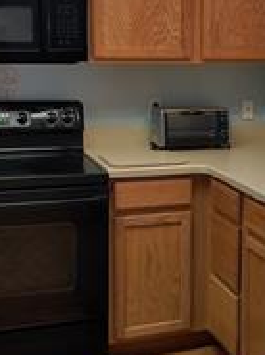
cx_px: 243
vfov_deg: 27.8
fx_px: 717
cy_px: 167
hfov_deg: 20.5
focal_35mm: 70
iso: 400
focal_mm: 4.75
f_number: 1.65
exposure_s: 1/50
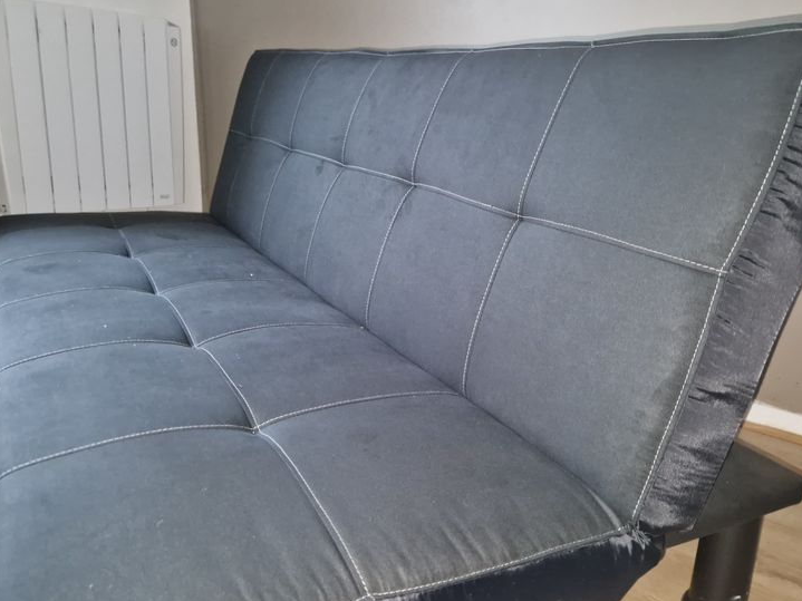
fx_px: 741
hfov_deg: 56.8
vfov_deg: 44.1
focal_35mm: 32
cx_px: 426
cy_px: 327
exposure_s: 1/25
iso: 1250
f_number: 1.8
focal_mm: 5.4
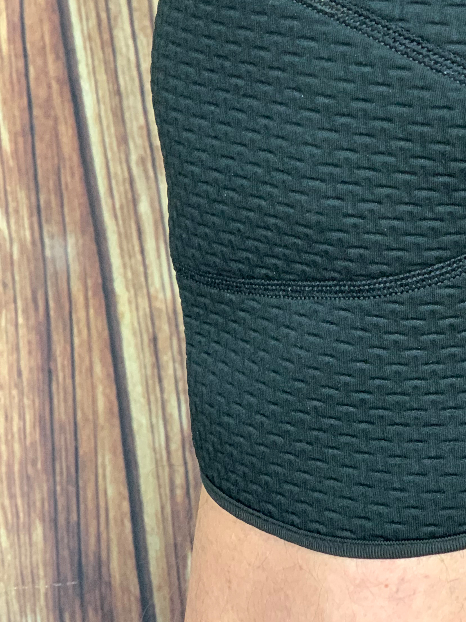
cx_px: 376
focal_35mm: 95
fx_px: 1705
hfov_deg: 15.5
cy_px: 140
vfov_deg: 20.5
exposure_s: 1/33
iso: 400
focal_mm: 6
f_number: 2.4
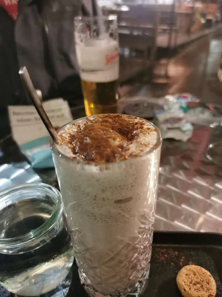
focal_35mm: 27
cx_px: 111
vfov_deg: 65.3
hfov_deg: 51.4
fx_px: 231
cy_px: 148
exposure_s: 1/20
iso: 1000
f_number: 1.6
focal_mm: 5.56
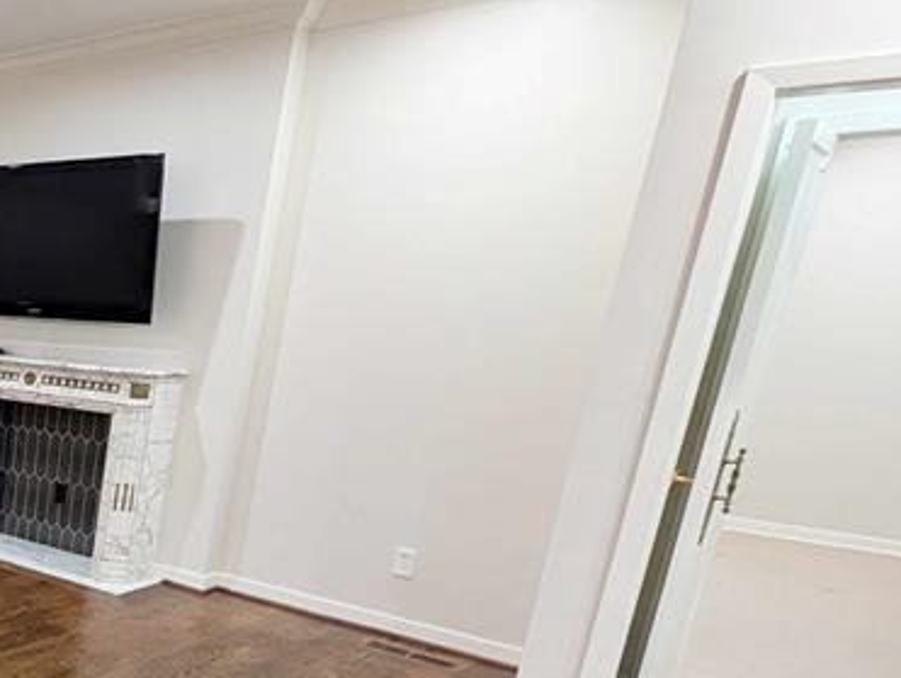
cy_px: 503
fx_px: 860
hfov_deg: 35.2
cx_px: -299
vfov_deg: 41.8
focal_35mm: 33
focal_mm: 2
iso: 80
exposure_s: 1/60
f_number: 1.7
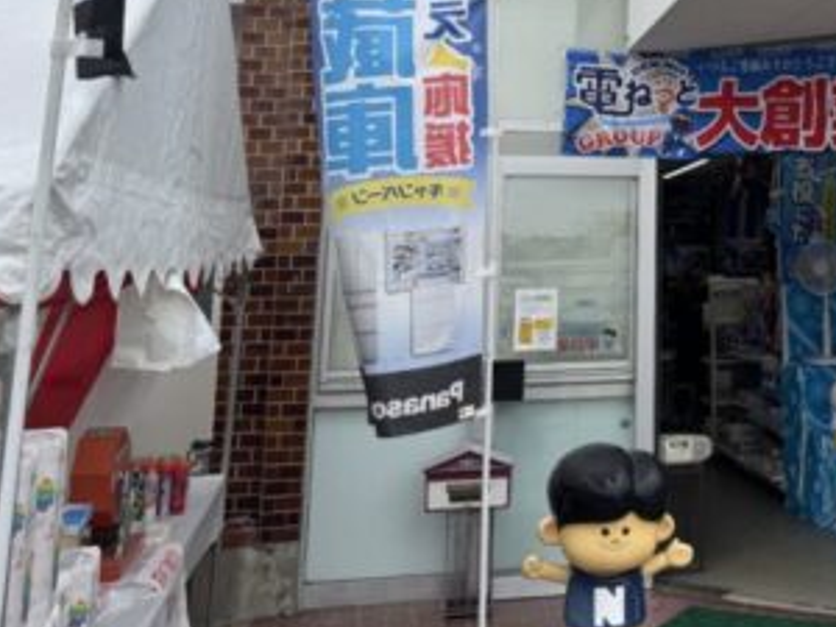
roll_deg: +0.8
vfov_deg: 28.7
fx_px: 1159
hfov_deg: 37.4
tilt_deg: +12.8
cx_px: 733
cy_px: 28
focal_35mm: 48
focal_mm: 6.76
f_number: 1.78
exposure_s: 1/3597
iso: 80
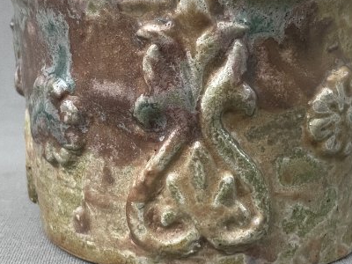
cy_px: 143
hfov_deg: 25.0
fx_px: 793
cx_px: 187
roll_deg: +0.0
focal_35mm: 78
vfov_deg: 18.9
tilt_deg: -10.9
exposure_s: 1/60
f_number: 1.6
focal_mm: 4.2
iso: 160
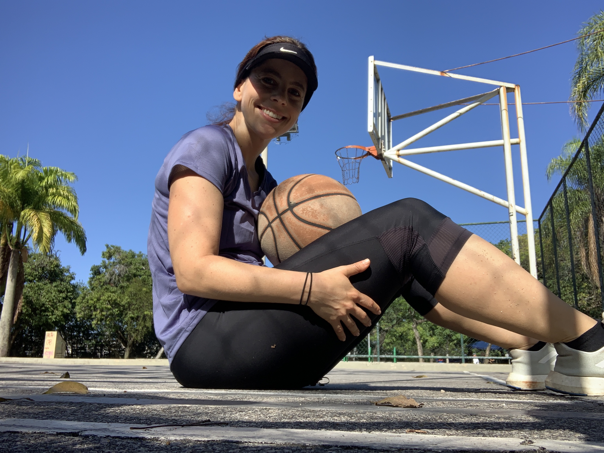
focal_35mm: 32
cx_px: 302
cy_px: 226
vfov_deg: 44.2
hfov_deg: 56.8
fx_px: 558
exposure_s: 1/633
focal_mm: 2.87
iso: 16
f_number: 2.2
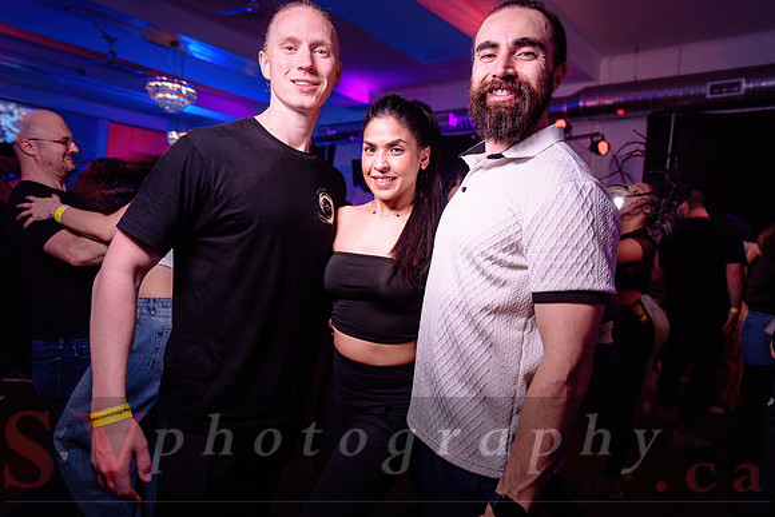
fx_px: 517
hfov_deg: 73.7
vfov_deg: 53.2
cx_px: 388
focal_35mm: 24
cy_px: 258
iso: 800
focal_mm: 24
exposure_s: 1/20
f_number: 3.5
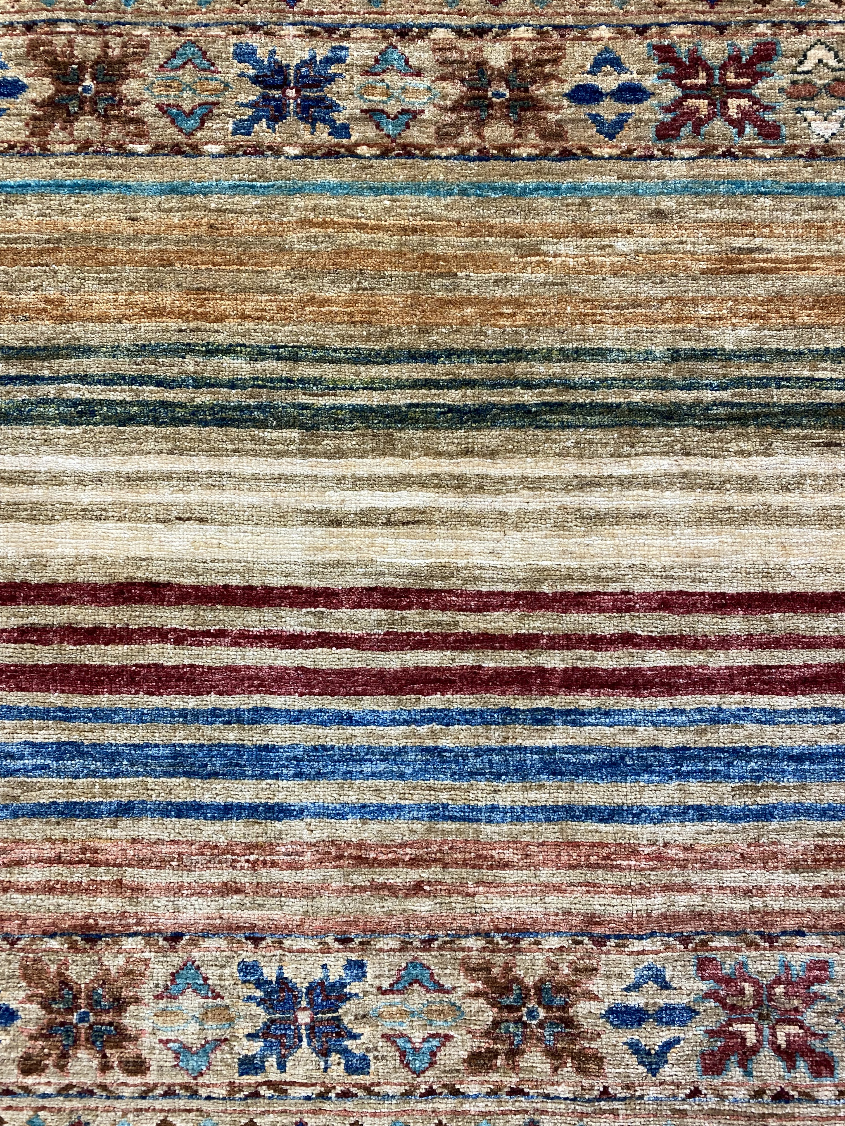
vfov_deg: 67.3
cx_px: 422
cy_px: 563
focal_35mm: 26
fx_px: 846
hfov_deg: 53.1
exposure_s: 1/50
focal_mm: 4.25
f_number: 1.8
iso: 80
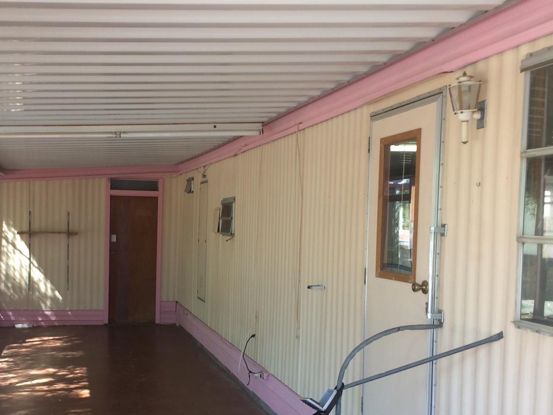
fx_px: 719
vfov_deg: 32.0
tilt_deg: -4.3
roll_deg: -0.9
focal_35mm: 45
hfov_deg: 41.3
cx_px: 167
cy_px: 265
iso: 40
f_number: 2.2
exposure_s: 1/60
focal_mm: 4.15
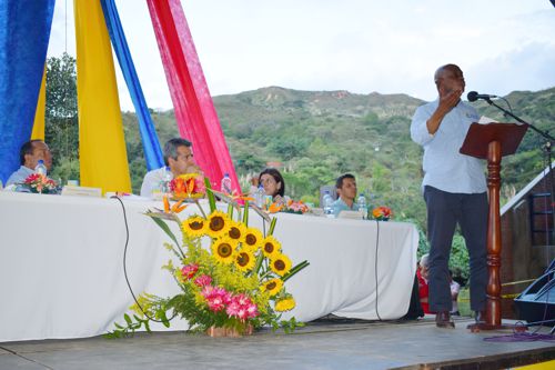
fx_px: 624
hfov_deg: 47.9
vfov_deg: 33.0
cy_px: 185
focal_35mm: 40
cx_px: 278
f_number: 4.5
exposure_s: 1/80
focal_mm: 27
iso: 800
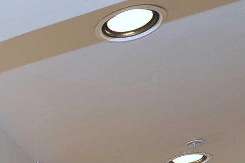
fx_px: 674
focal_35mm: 99
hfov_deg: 16.8
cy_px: 406
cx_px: -207
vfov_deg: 11.3
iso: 640
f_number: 7.1
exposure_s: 1/50
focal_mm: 18
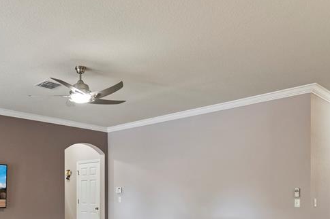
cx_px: 103
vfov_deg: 34.0
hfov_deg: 51.4
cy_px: 206
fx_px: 334
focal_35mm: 36
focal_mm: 17.2
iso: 500
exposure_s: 1/8
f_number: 6.3
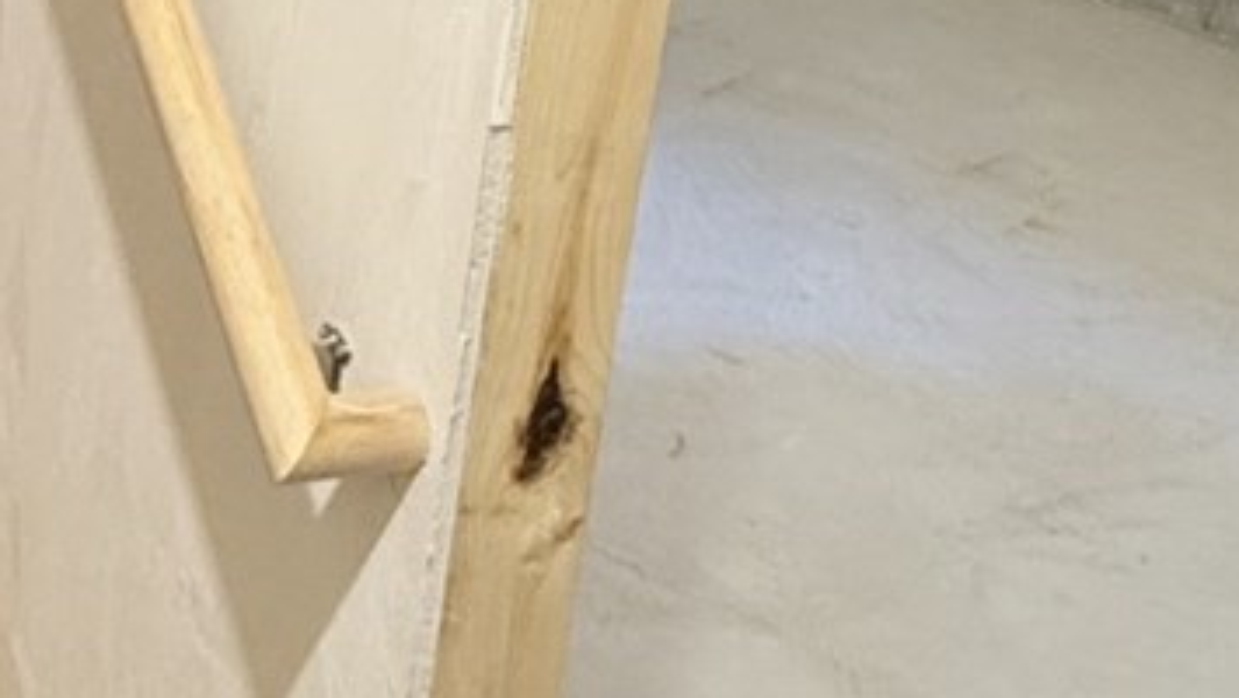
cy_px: -133
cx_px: -3
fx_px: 2169
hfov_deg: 29.7
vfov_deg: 17.5
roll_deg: -5.0
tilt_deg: -14.2
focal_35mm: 66
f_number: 2.2
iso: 320
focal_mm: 2.22
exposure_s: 1/60
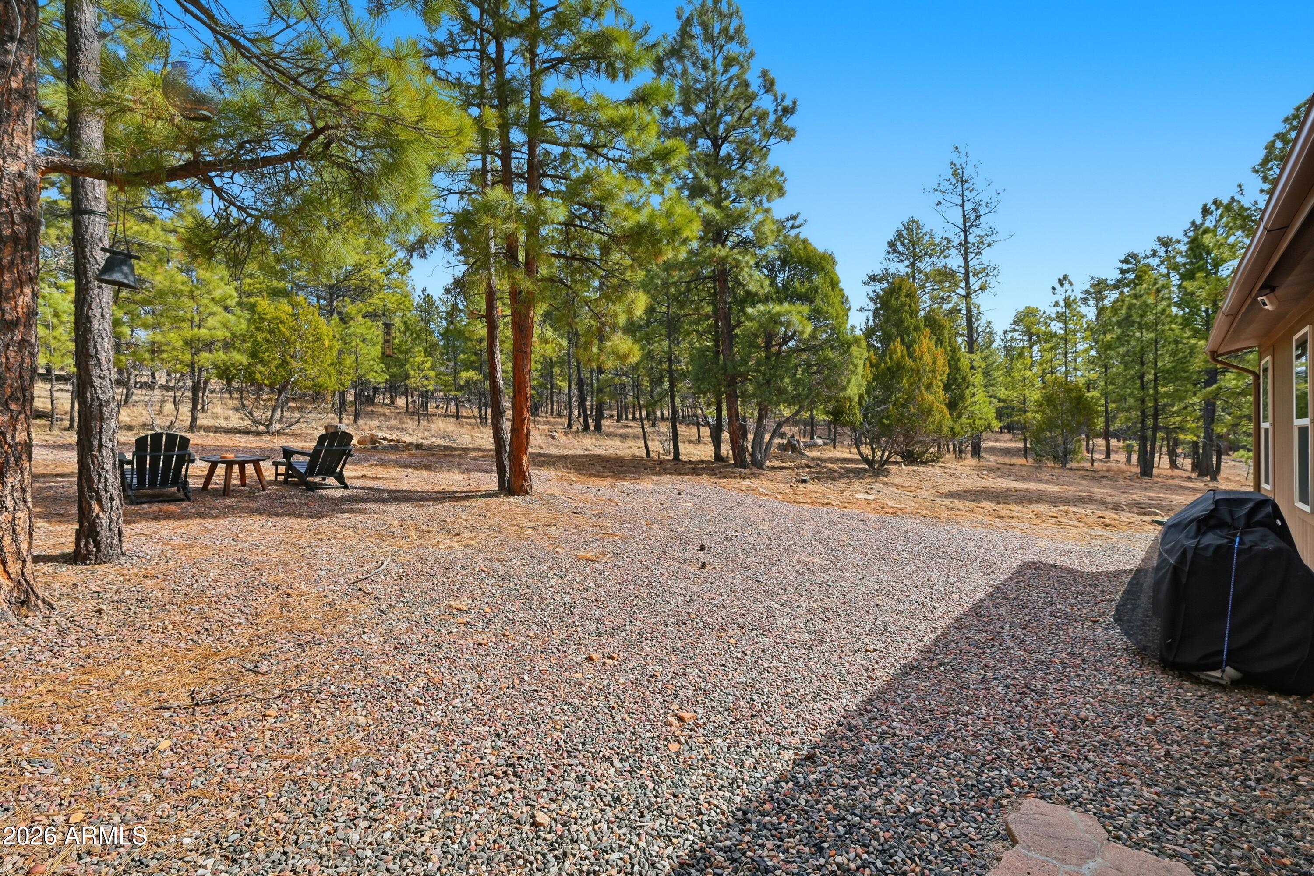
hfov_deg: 95.0
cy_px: 438
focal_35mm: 16
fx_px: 602
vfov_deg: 72.1
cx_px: 657
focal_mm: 16.5
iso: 250
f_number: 9
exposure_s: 1/2500
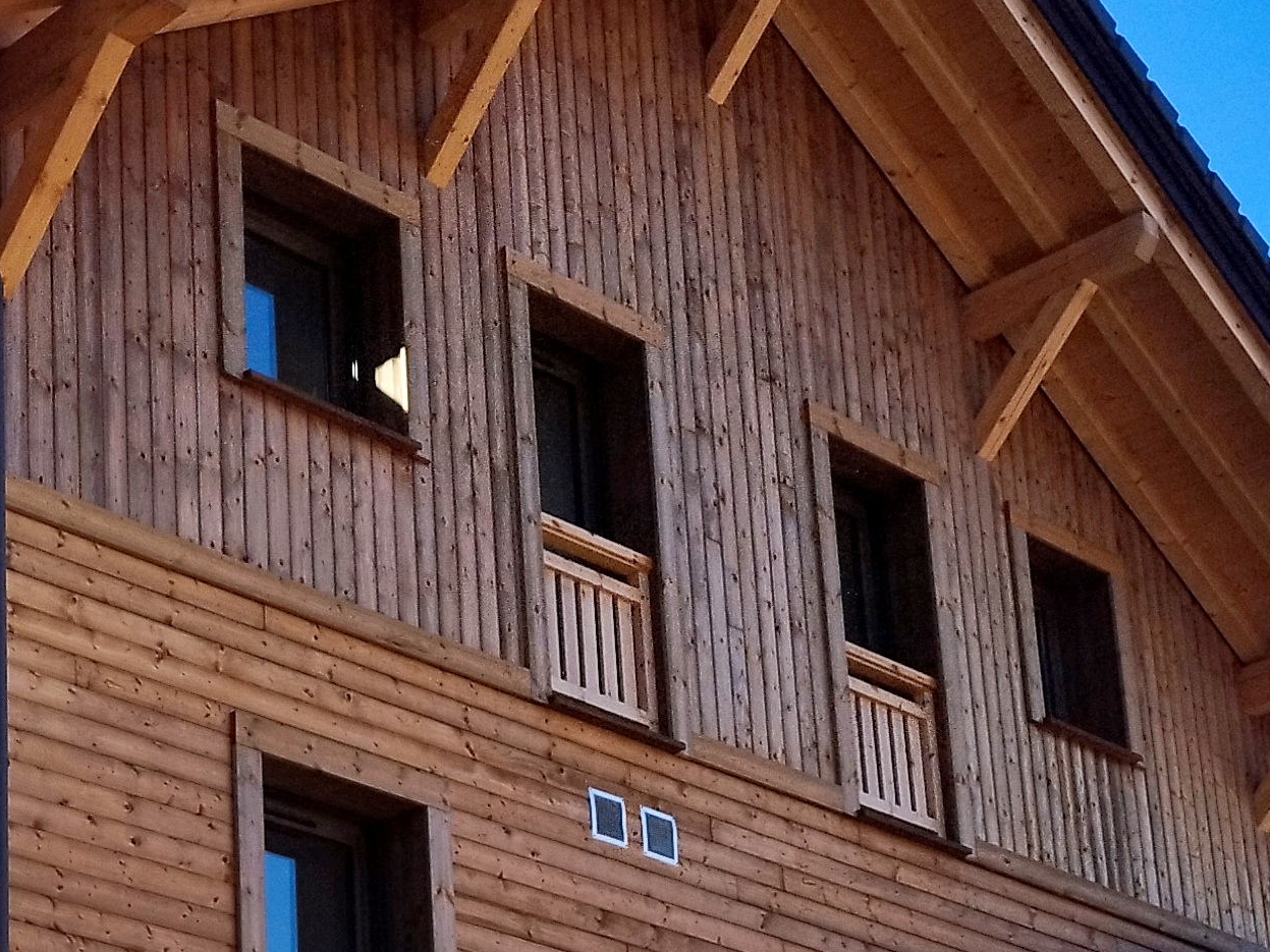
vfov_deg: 18.3
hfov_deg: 24.4
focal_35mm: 77
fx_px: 2825
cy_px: 1109
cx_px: 45
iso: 50
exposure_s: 1/1226
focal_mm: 5.89
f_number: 1.89
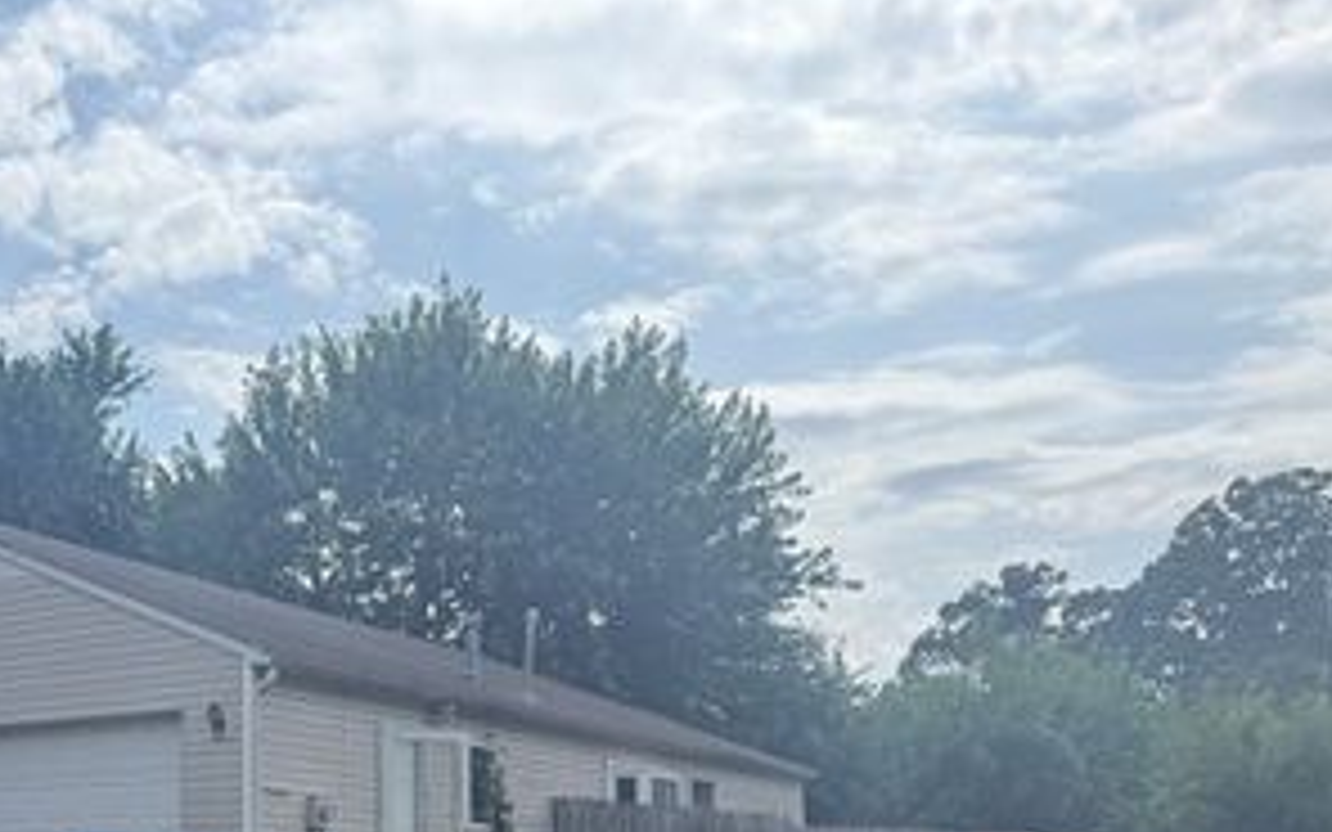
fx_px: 1561
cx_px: 243
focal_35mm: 43
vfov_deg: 28.3
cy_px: 798
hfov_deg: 43.7
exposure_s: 1/8130
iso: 80
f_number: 1.78
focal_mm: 6.76
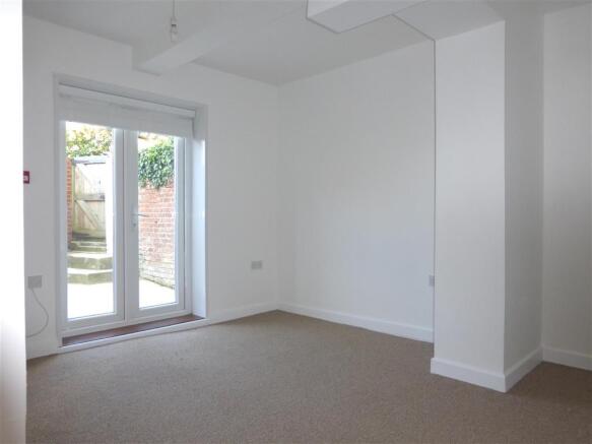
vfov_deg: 56.8
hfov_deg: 71.6
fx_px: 410
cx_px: 296
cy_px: 222
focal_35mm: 24
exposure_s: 1/60
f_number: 3.3
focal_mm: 4.3
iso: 200
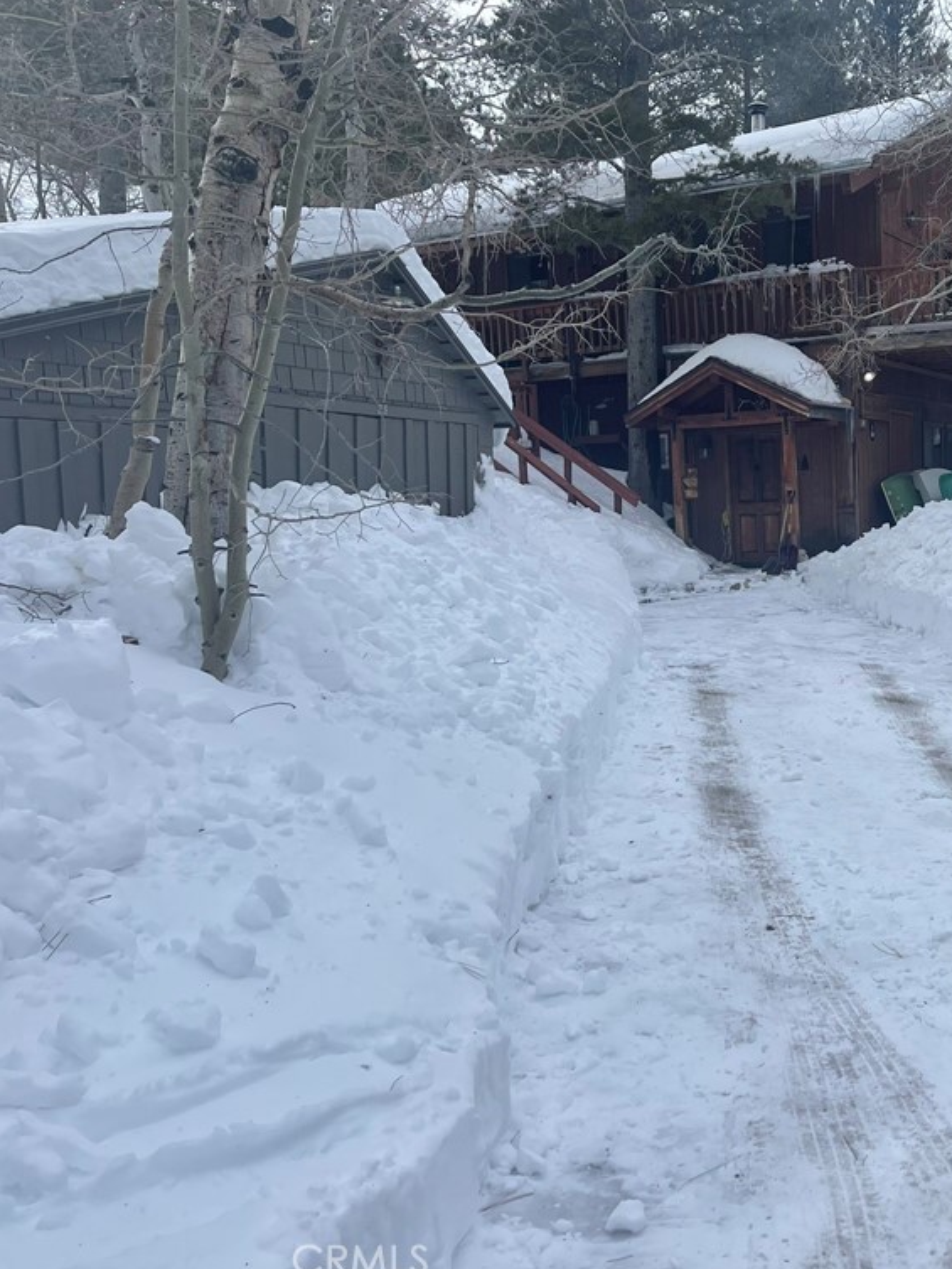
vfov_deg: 54.0
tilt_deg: -6.0
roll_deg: +1.4
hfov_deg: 39.6
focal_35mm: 34
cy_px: 637
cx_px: 805
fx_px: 1246
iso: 32
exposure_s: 1/2717
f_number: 1.6
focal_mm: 5.1
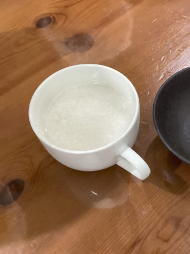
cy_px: 127
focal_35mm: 42
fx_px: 307
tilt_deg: -58.1
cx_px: 157
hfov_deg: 33.2
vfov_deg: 44.8
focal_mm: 3.3
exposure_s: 1/60
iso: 320
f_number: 2.4
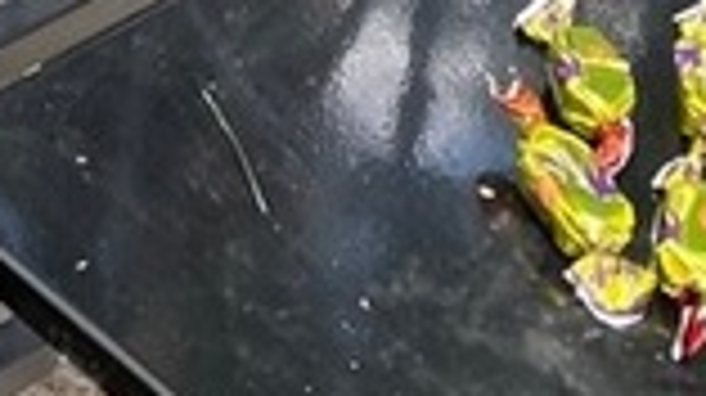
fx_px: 3460
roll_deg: -5.7
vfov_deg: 5.8
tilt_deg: -11.6
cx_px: 76
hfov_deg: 11.6
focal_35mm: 185
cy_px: -1026
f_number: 1.6
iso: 40
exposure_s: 1/121
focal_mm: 4.2
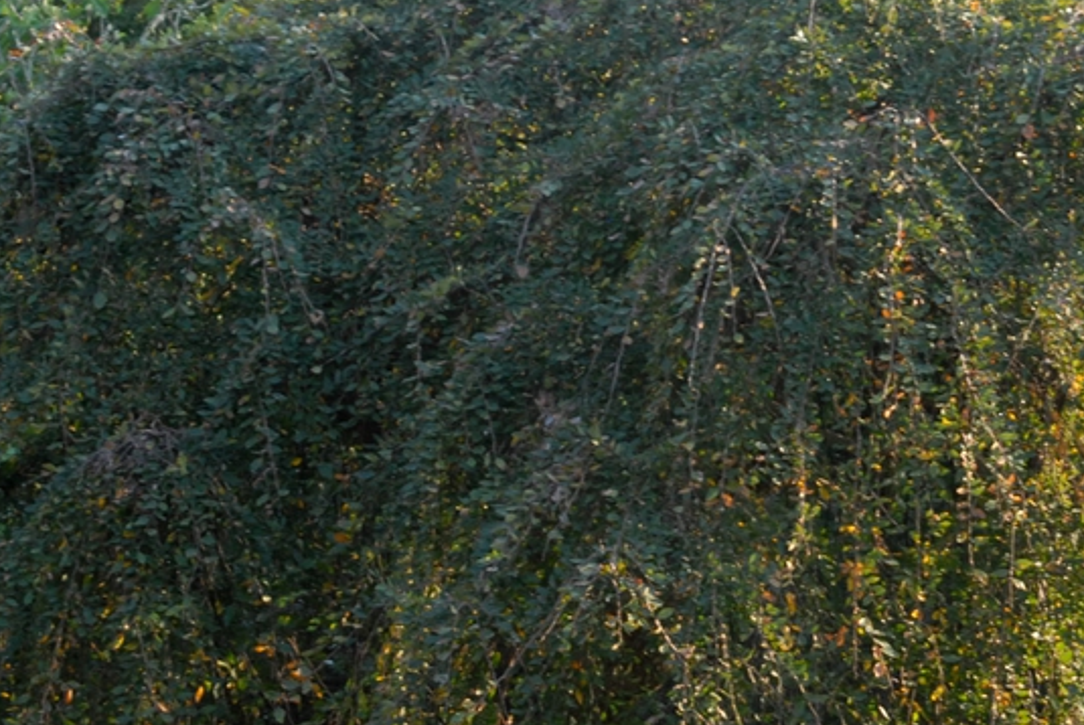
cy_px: 325
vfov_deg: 6.9
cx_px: 663
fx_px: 6059
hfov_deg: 10.2
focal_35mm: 201
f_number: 5
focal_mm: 70
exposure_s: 1/125
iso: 400
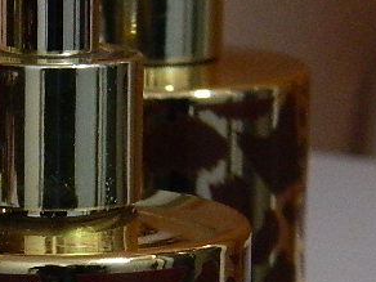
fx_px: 3921
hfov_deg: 5.4
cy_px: 424
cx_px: -259
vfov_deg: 4.1
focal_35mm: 361
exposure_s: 1/6
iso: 400
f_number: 4.5
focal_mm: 18.6
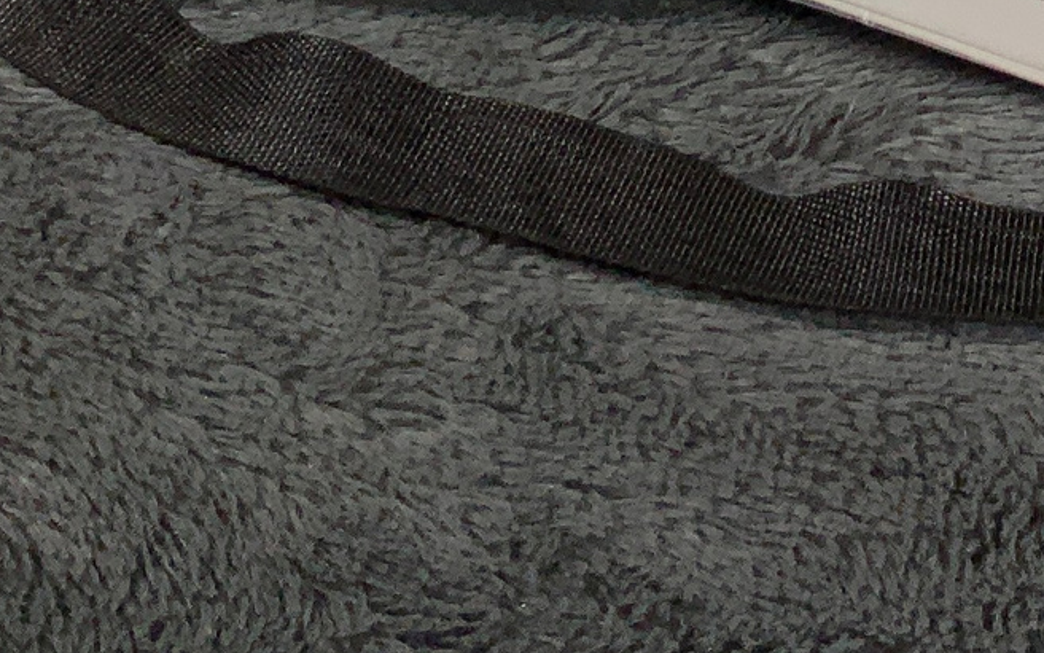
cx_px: 1477
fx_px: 3414
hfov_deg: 16.2
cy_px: -768
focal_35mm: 120
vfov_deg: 9.9
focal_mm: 3
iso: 20
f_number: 1.8
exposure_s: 1/312
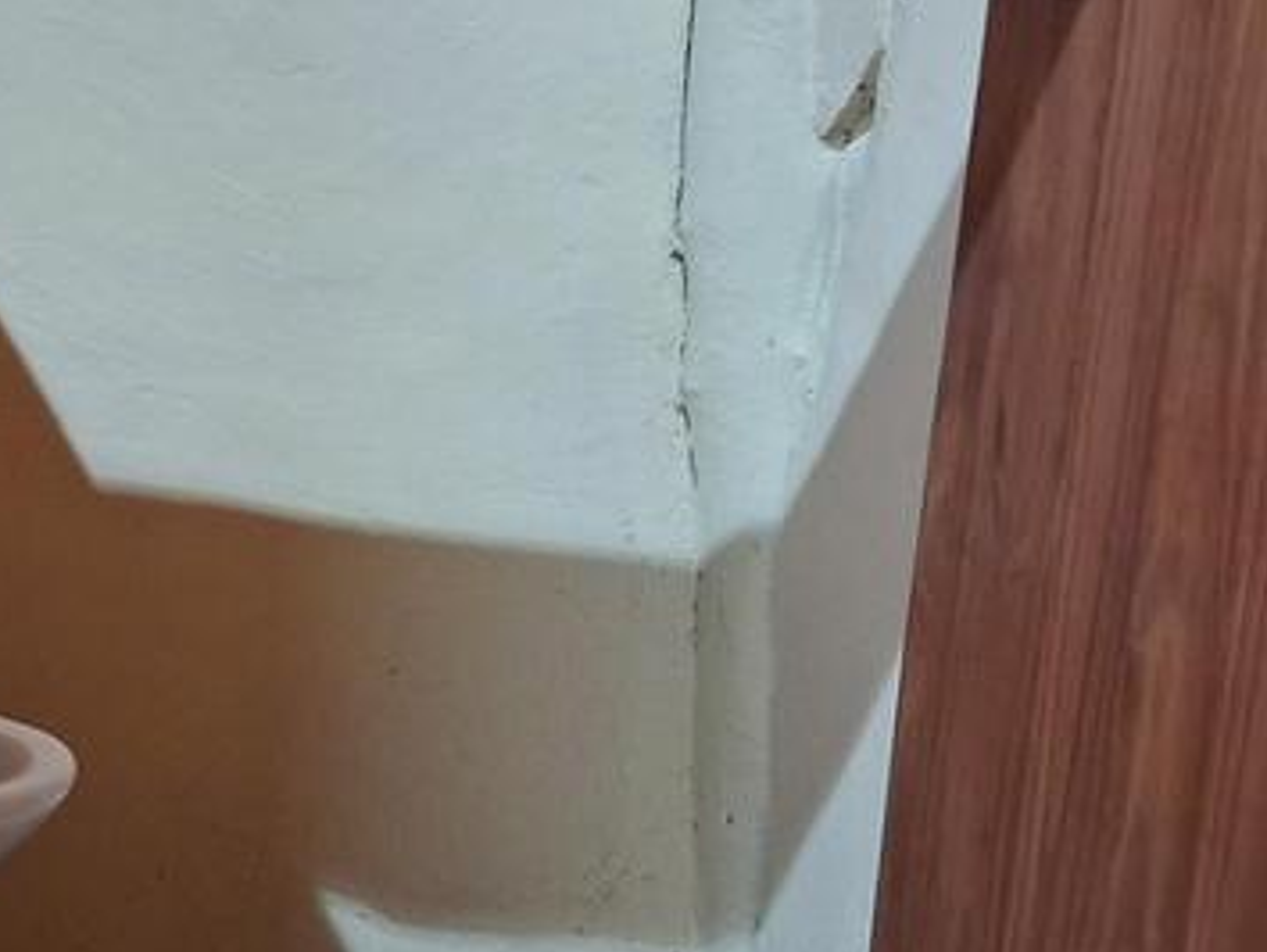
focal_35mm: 61
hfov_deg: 30.6
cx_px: 183
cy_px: 551
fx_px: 2234
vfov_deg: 24.0
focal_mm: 4
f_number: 1.8
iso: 1000
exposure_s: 1/20
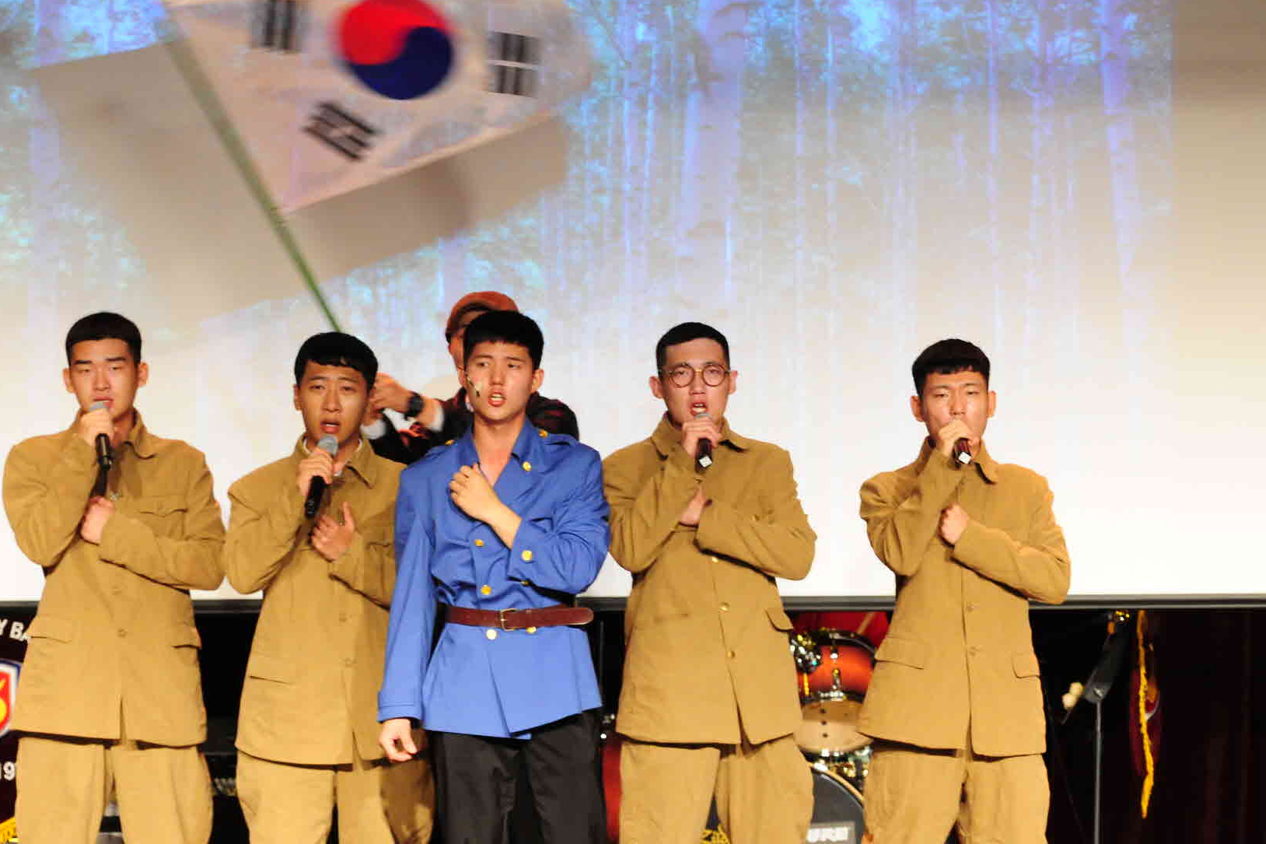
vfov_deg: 4.8
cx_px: 501
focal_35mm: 288
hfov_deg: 7.2
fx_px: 10126
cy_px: 483
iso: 1600
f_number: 6.3
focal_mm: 155
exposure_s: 1/60
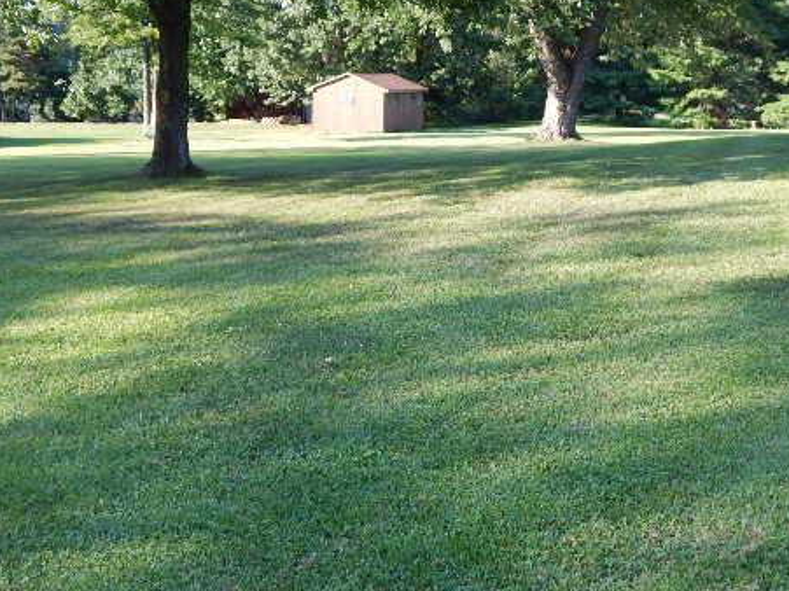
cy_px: 241
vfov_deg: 24.0
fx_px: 1390
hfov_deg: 31.6
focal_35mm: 61
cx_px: 472
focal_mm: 7.7
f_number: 3.6
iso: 125
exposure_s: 1/200
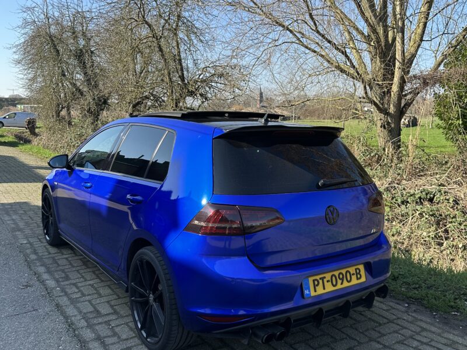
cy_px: 175
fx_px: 324
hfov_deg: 71.6
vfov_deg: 56.8
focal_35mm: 24
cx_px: 234
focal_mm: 6.86
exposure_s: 1/1812
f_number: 1.78
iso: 80
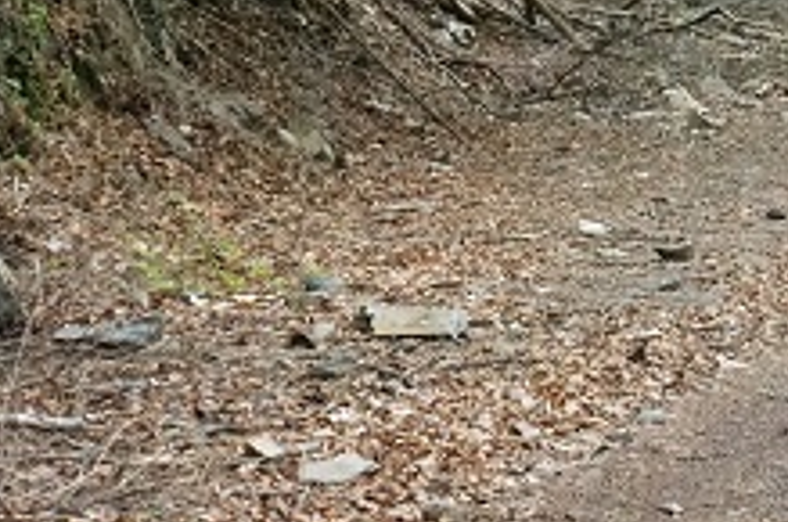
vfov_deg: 6.6
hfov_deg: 10.0
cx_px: 795
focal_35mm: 205
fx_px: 4484
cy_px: -14
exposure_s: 1/2000
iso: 12800
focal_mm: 62.4
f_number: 11
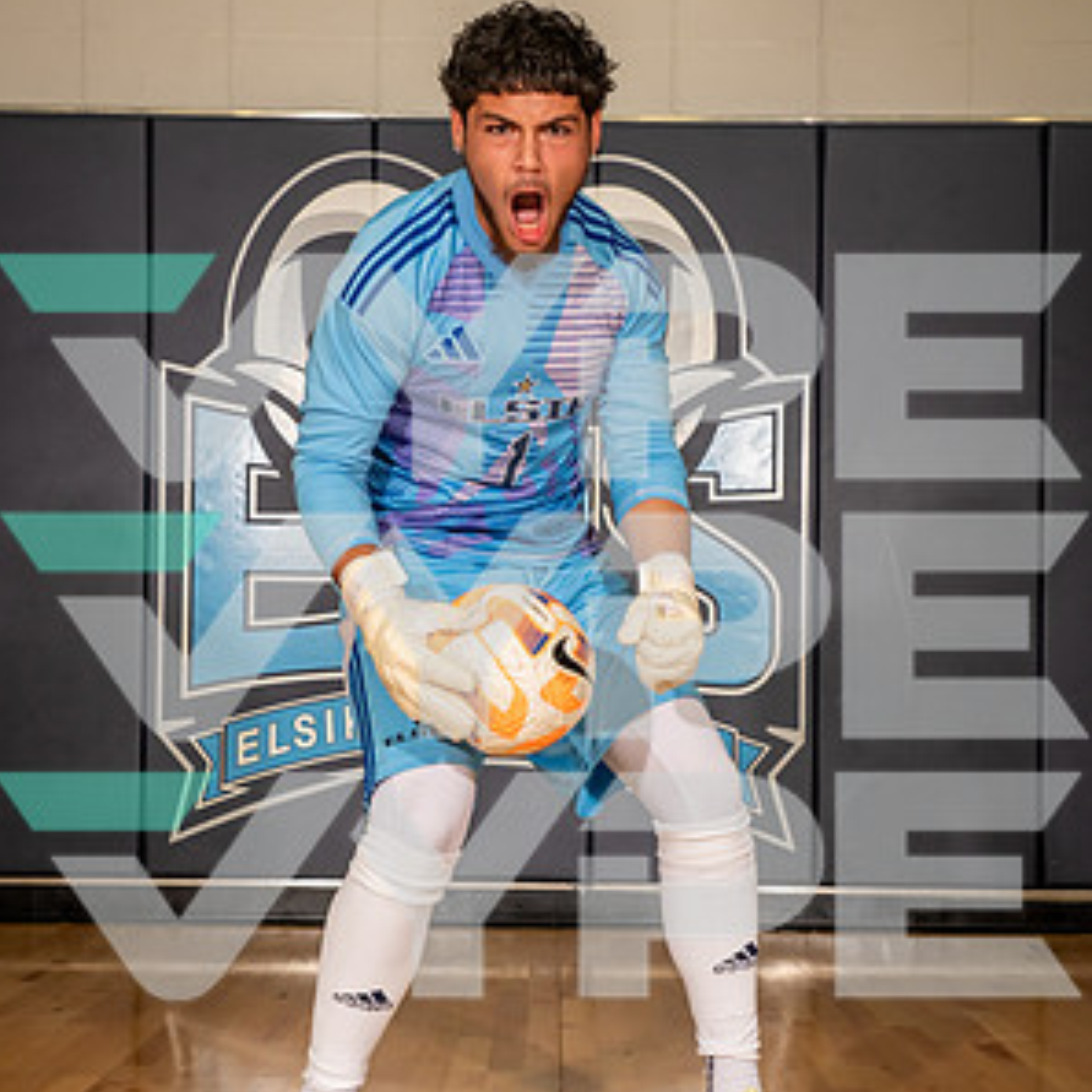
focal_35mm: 67
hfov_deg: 25.7
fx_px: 2391
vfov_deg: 25.7
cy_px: 629
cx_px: 544
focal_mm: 52
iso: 800
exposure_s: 1/320
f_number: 6.3
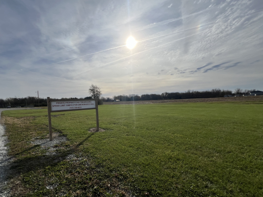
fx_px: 114
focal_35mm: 15
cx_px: 116
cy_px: 107
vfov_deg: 81.5
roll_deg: +2.8
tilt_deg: -3.0
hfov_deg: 97.8
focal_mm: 1.57
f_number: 1.8
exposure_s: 1/6494
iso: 40
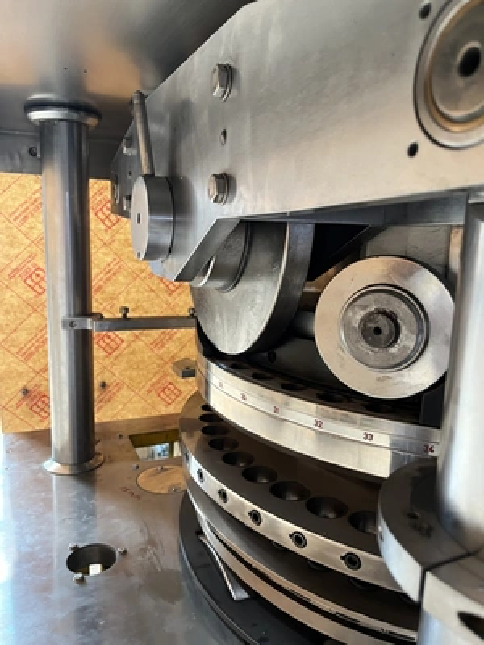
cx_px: 242
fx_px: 485
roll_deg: -1.0
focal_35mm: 26
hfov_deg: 53.1
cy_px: 322
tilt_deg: -10.6
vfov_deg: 67.3
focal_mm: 5.1
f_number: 1.6
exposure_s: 1/50
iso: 200
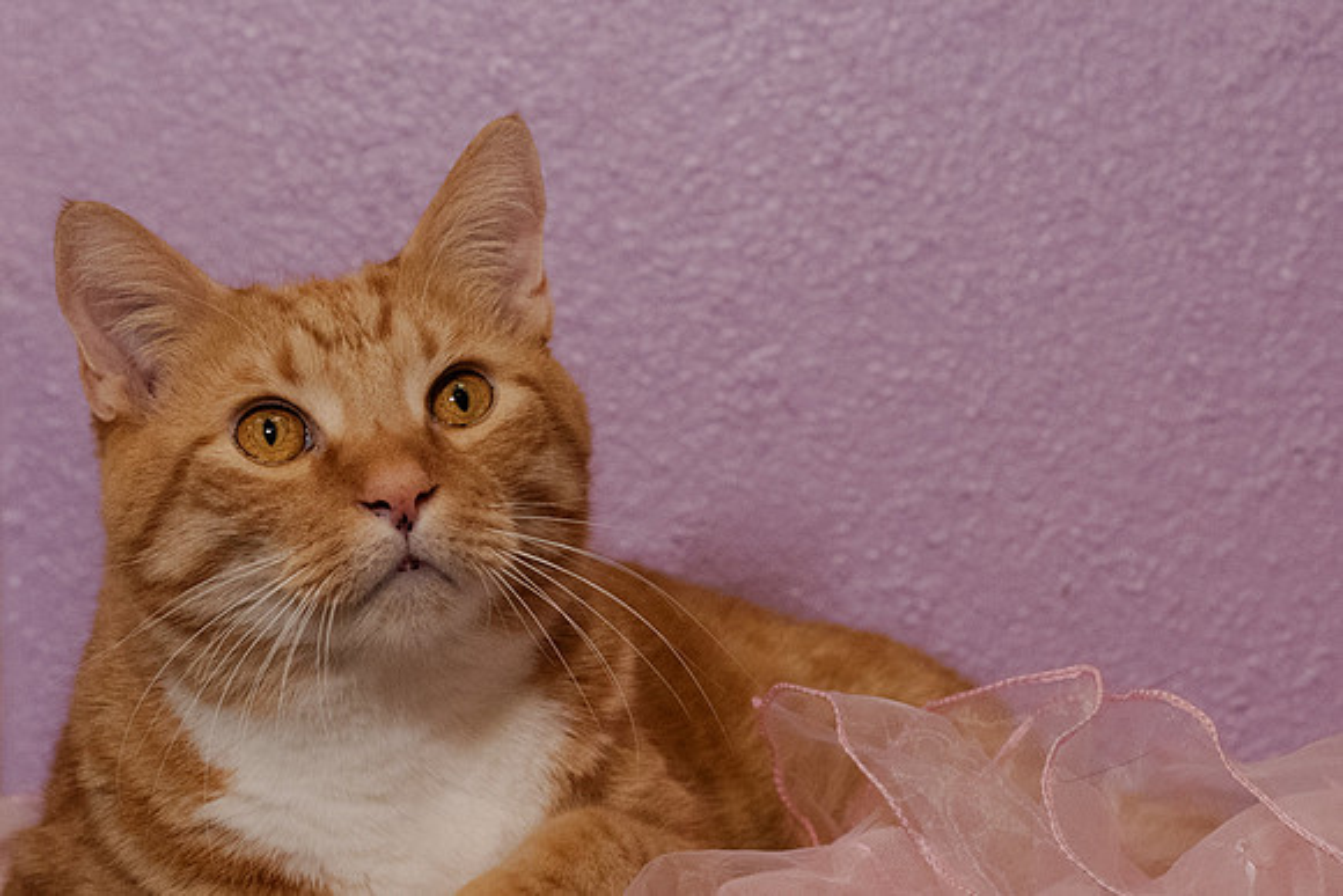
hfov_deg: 16.0
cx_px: 369
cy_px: 457
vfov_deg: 10.8
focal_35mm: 127
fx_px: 4745
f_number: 5
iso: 2500
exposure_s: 1/200
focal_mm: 50
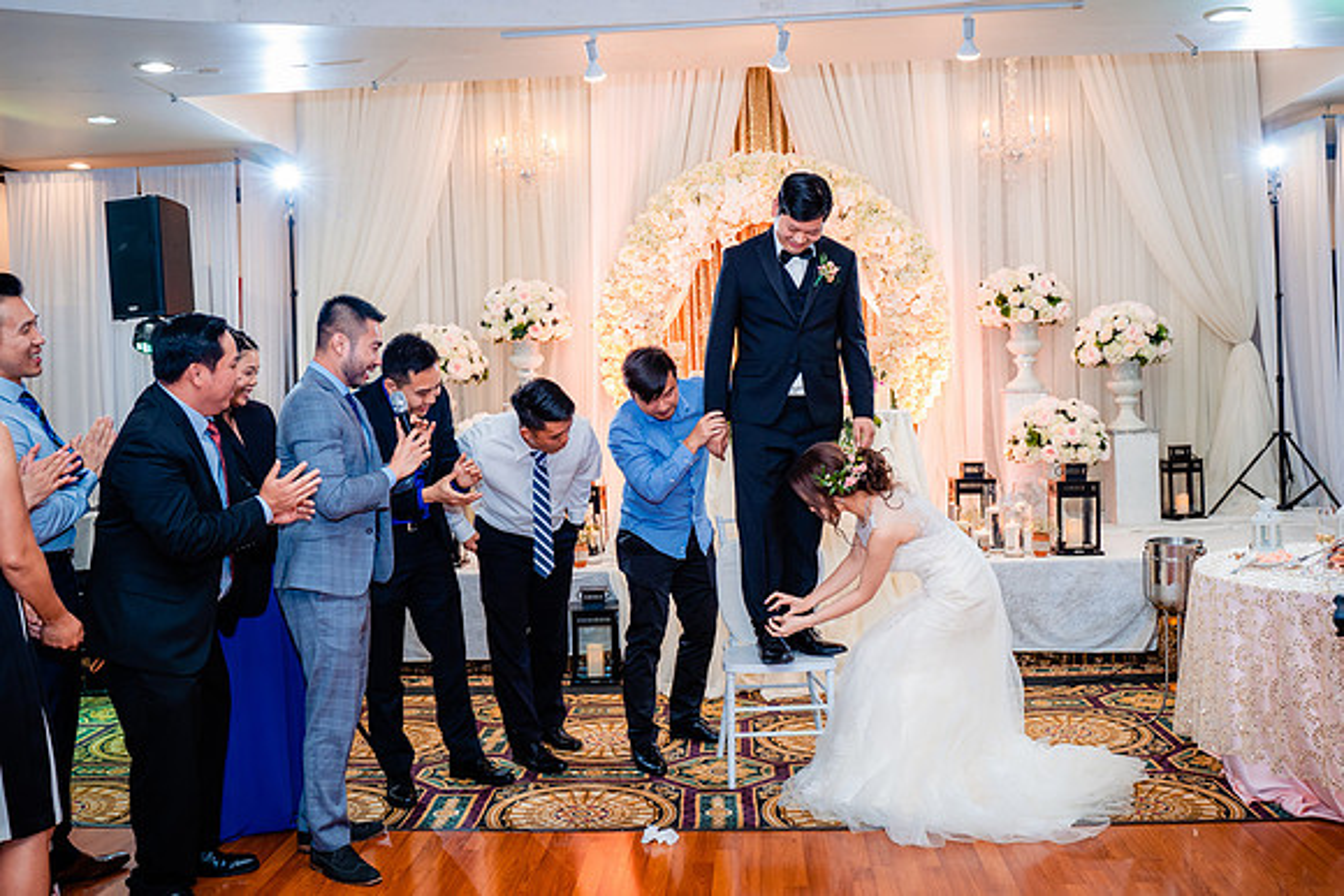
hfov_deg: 54.3
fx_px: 1310
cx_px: 663
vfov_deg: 37.8
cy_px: 448
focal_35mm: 35
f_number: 3.5
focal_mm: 30
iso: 1000
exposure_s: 1/160
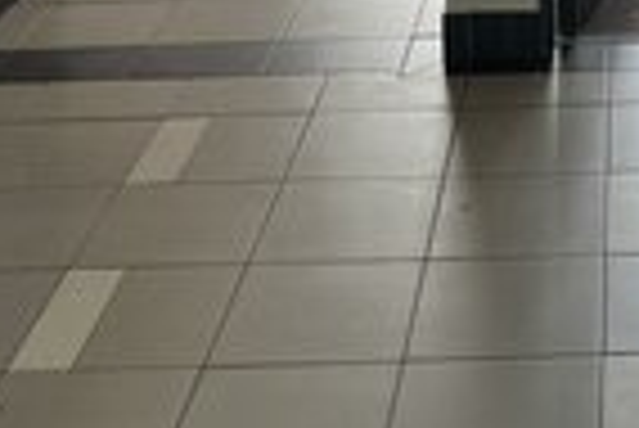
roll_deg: +1.6
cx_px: 598
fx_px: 1688
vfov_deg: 12.9
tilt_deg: -9.3
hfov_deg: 20.9
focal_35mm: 95
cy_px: -367
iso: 50
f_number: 1.6
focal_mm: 5.1
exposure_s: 1/100
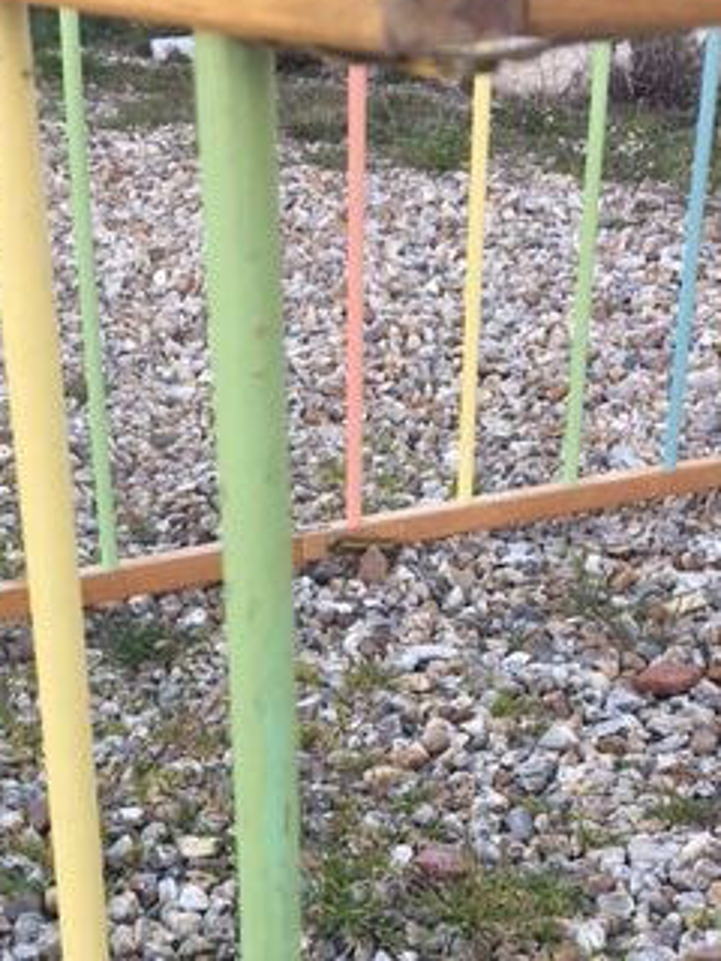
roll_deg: -0.5
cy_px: 772
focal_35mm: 58
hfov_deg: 25.2
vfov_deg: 32.3
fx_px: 1611
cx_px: 291
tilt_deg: -29.7
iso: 25
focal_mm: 4.15
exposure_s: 1/157
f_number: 2.2
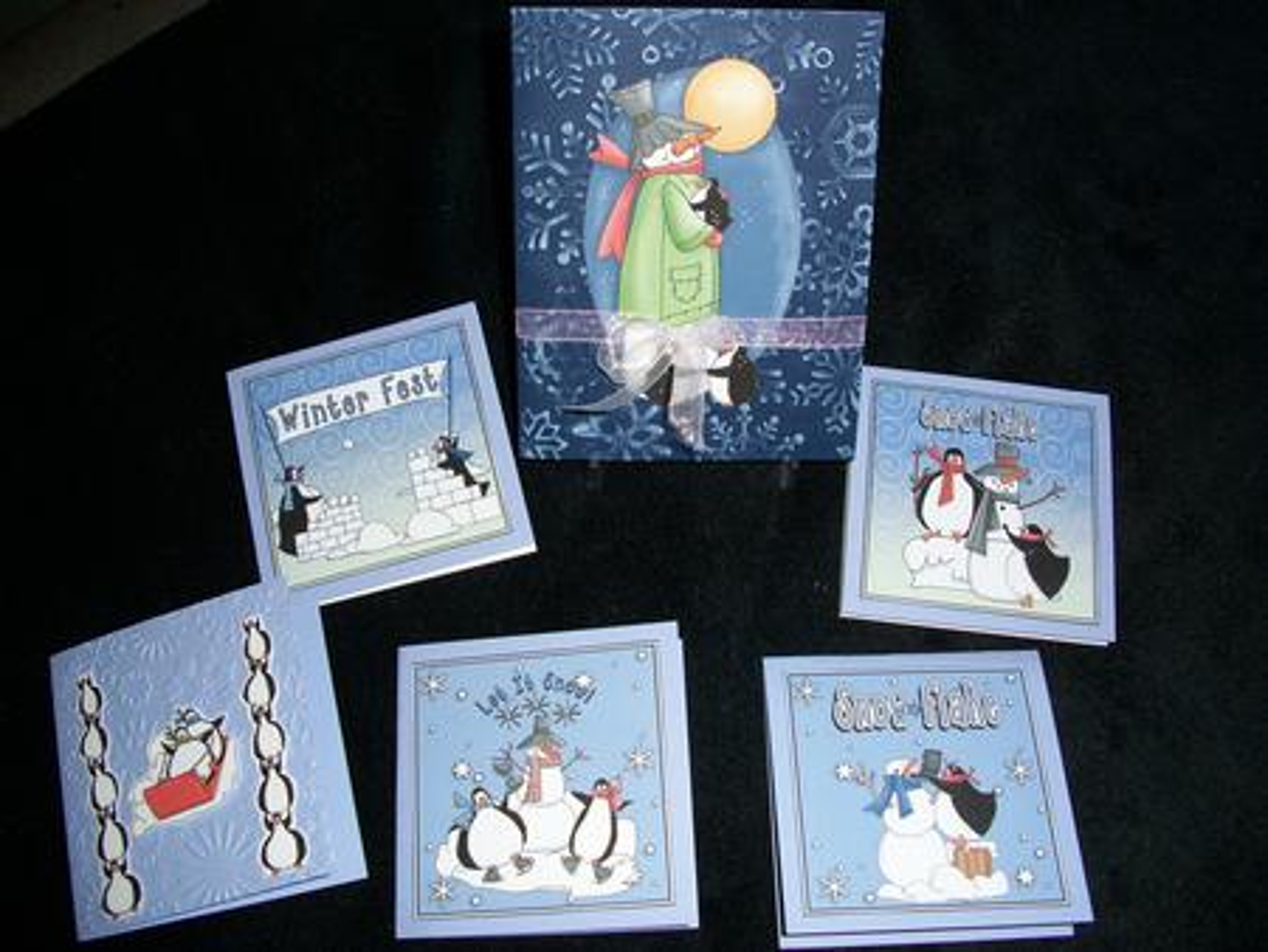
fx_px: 1283
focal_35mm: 35
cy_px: 476
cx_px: 634
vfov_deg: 40.7
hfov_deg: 52.6
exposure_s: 1/60
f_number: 3.1
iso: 80
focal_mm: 6.3
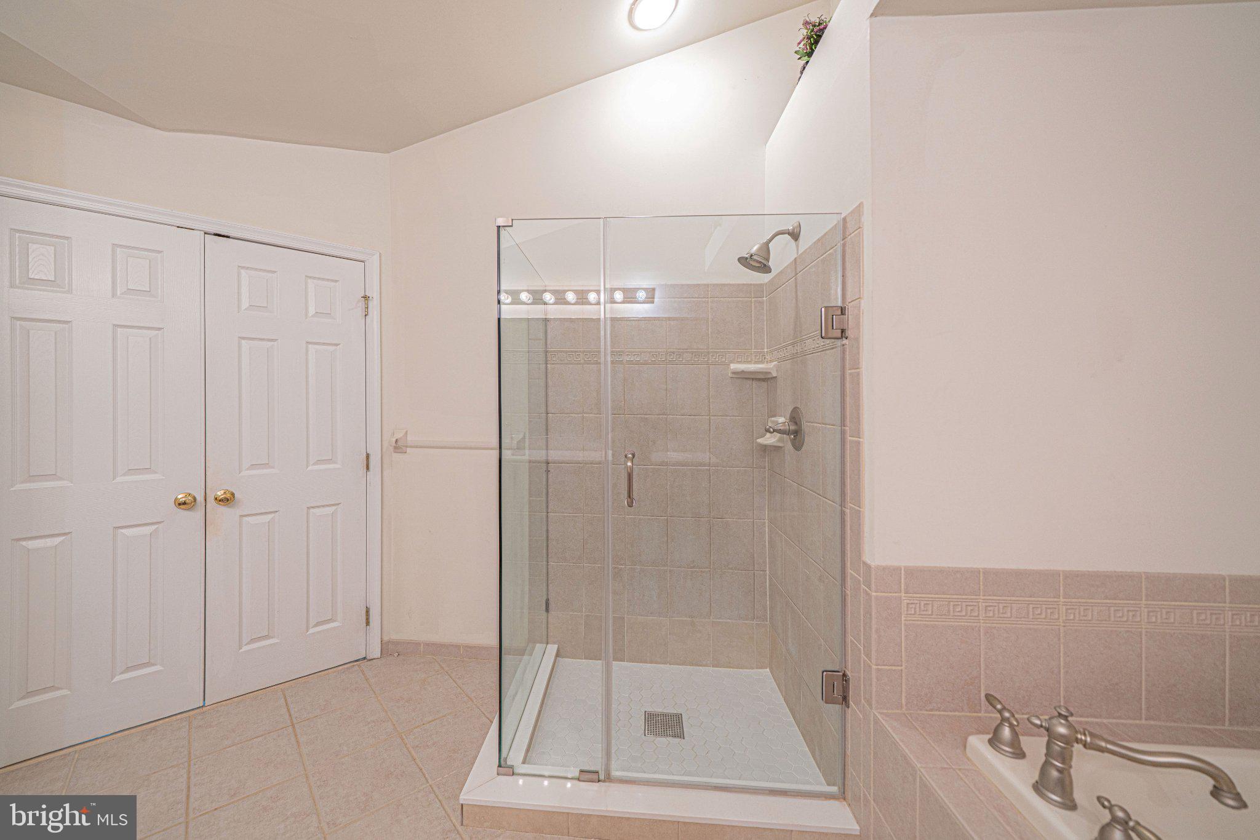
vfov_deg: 90.0
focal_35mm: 12
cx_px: 630
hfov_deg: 112.6
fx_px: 420
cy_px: 420
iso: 160
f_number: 5
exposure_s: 1/8
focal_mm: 12
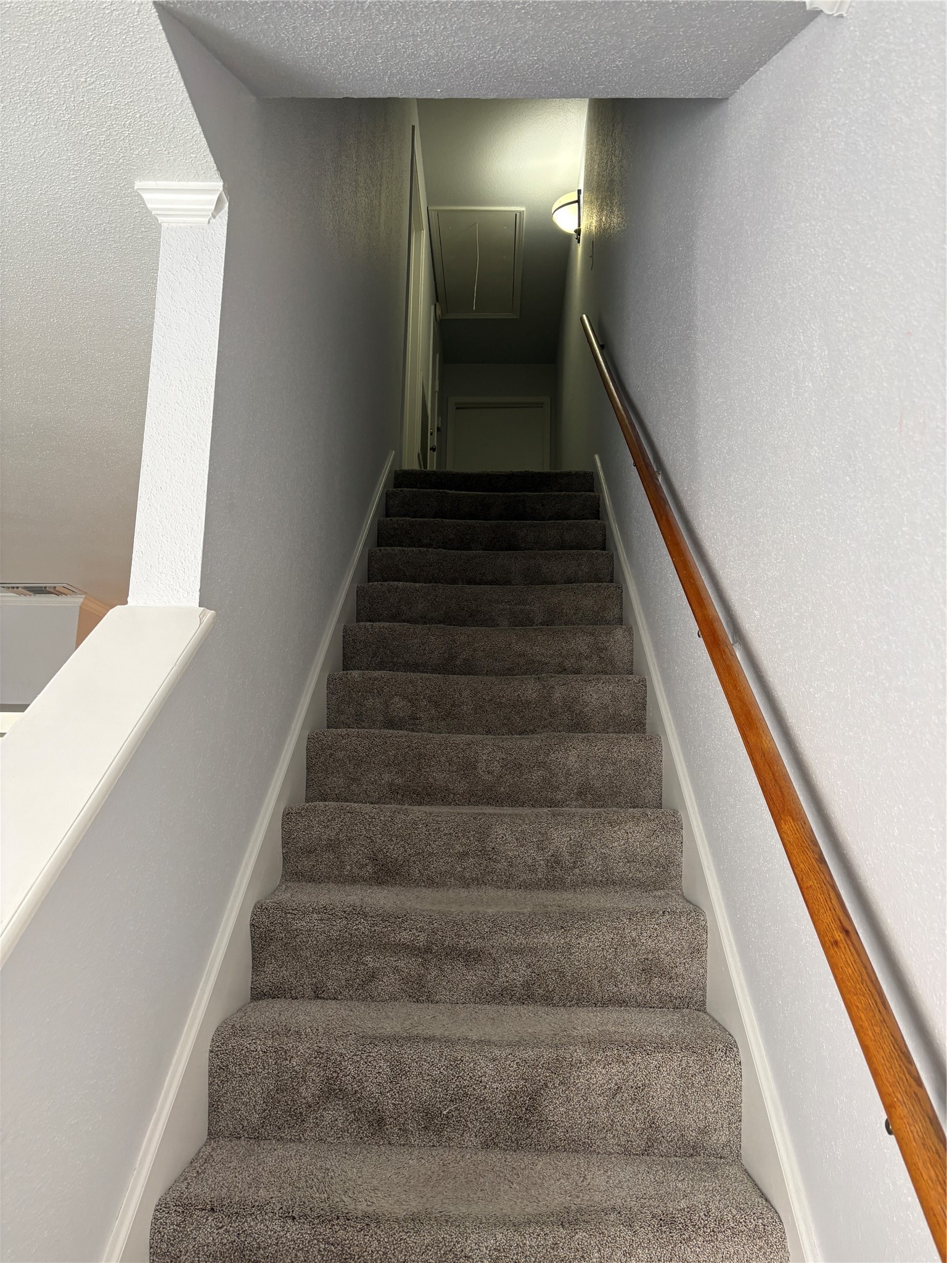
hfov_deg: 53.1
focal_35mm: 26
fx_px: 948
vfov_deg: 67.3
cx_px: 474
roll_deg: -1.3
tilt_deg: +12.4
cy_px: 632
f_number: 1.6
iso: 125
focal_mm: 5.96
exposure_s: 1/60
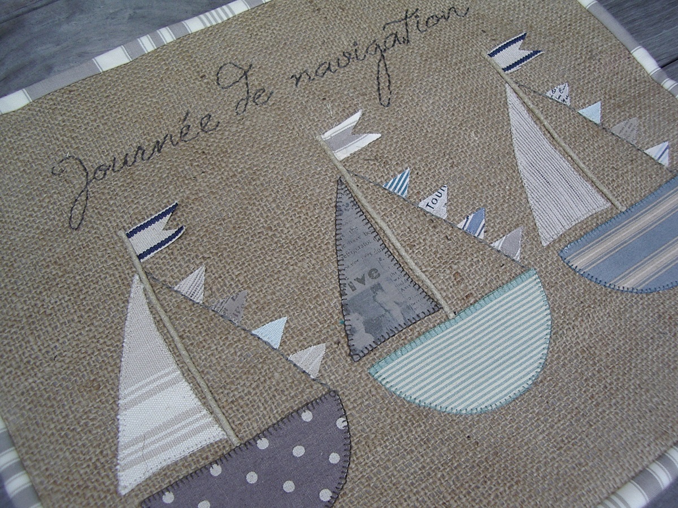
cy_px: 254
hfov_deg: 49.0
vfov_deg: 37.7
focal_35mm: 38
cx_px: 339
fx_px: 744
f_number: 2.6
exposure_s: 1/200
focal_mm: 5.8
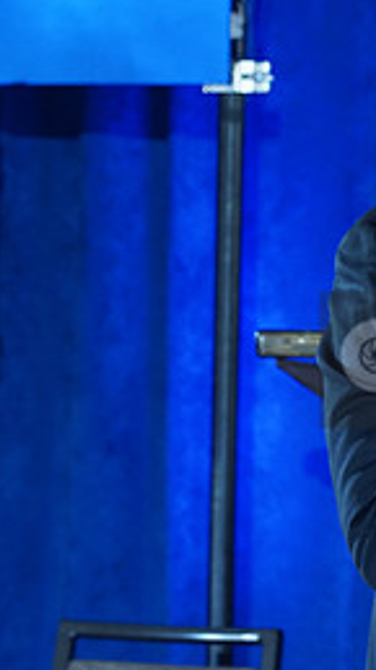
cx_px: 602
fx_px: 4381
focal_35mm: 247
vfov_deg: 8.7
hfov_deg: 4.9
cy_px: 360
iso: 1600
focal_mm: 105
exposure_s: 1/200
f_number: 5.6
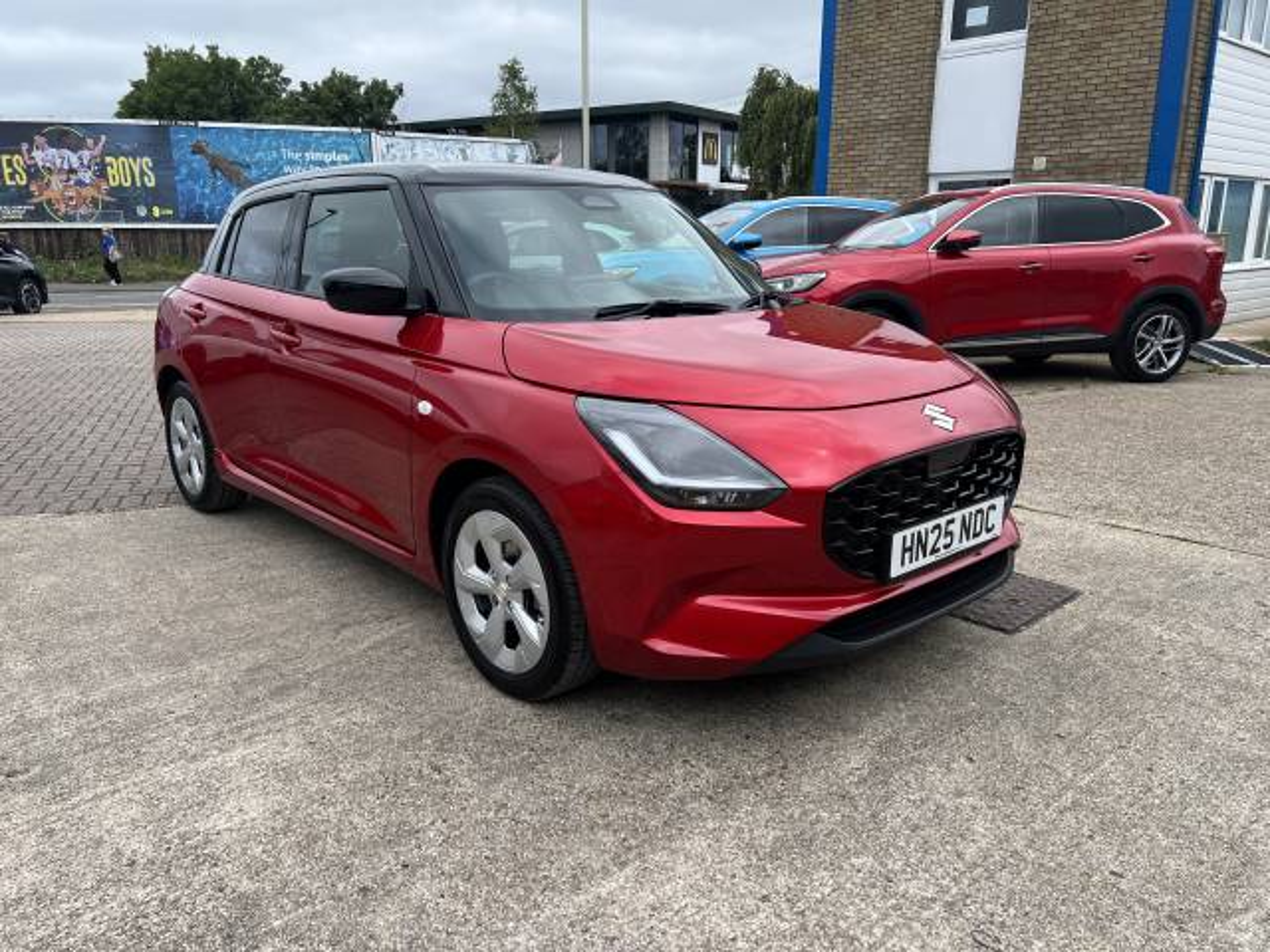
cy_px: 476
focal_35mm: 26
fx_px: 954
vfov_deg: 53.1
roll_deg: -0.9
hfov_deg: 67.3
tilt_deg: -15.4
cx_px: 635
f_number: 1.5
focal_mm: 5.7
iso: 50
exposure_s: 1/2841
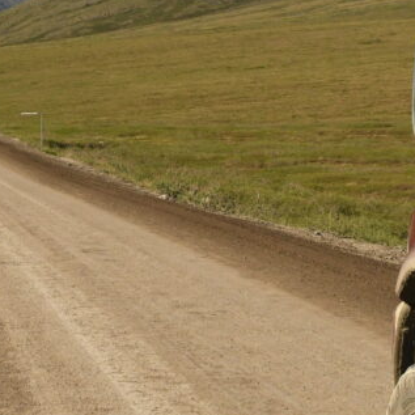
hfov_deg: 14.0
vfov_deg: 14.3
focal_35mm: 122
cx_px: -22
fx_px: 1655
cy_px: 149
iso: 640
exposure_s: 1/2500
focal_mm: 24
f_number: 7.1
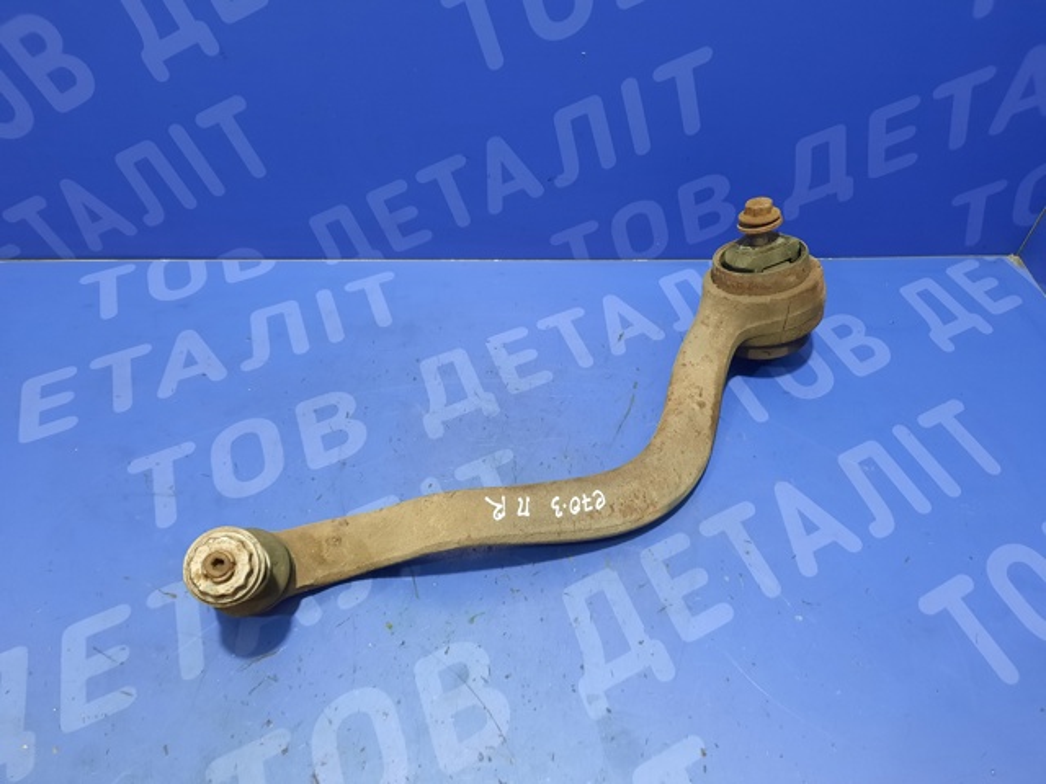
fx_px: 755
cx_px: 523
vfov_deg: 54.9
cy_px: 392
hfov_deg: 69.4
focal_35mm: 25
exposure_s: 1/25
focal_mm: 4.6
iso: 320
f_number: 2
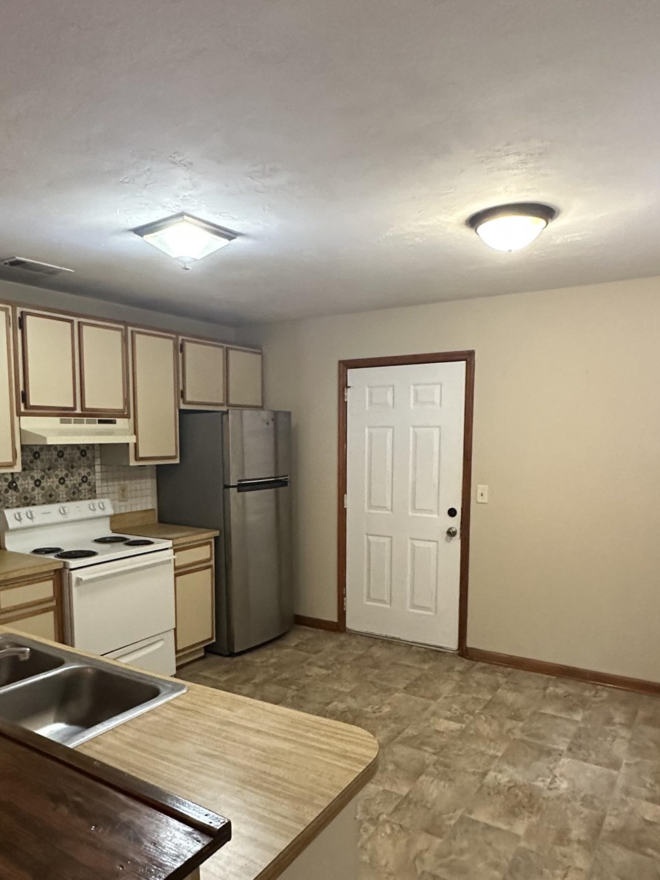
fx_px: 635
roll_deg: -0.3
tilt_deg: -5.7
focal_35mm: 25
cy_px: 505
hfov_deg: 54.7
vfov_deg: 69.0
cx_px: 285
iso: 400
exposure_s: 1/60
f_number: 2.2
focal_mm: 2.22
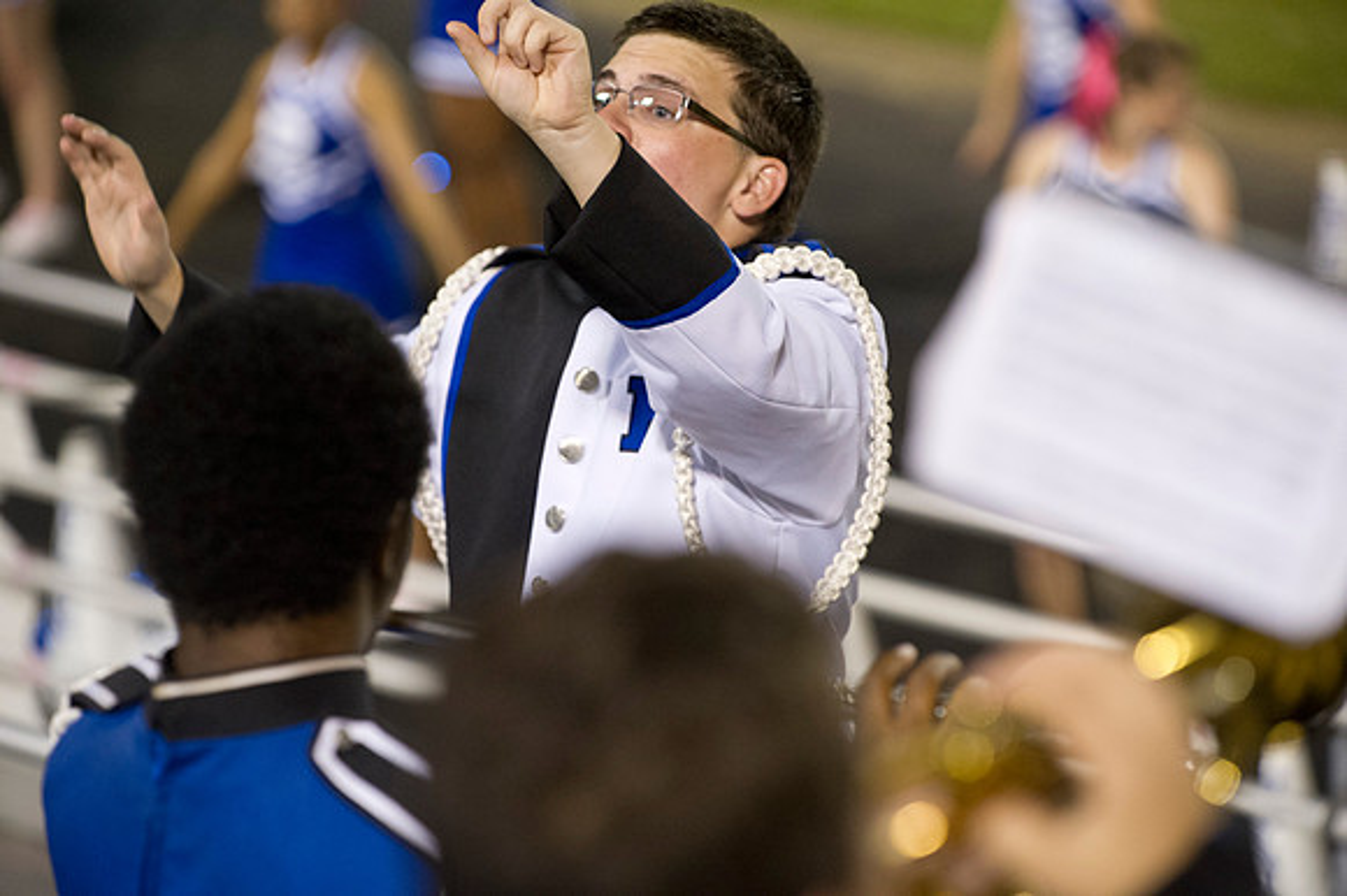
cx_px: 674
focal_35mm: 200
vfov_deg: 6.9
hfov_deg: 10.3
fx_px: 7479
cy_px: 448
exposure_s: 1/125
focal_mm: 200
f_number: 4
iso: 4000
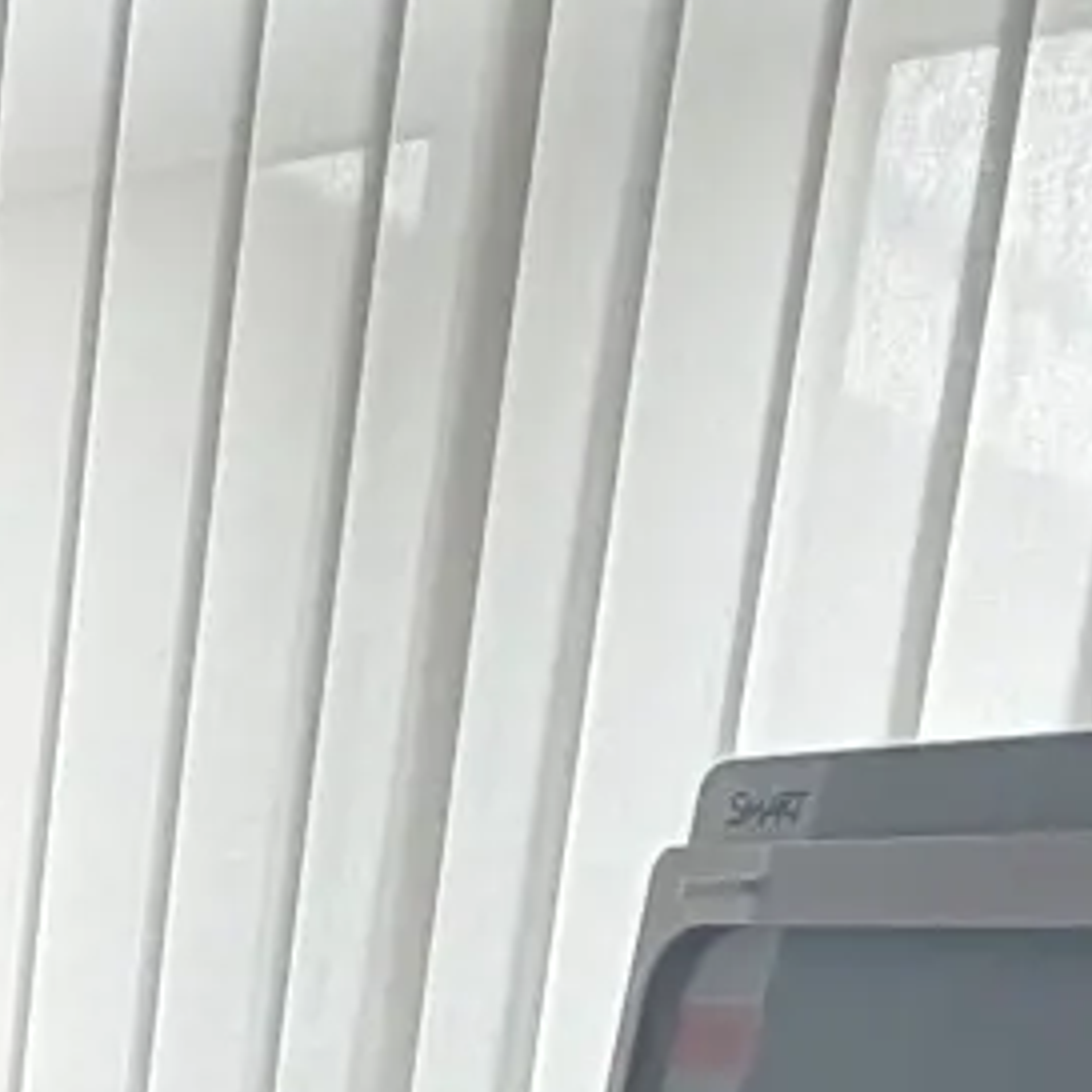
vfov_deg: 17.7
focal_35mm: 87
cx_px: -1324
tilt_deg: -12.6
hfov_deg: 14.8
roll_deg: +1.1
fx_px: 3105
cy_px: 1680
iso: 125
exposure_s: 1/121
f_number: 2.2
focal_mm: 2.22
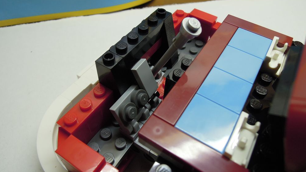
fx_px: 219
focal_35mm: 27
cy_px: 75
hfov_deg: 69.9
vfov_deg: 42.8
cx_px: 150
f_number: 2.8
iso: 160
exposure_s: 1/30
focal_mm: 4.3
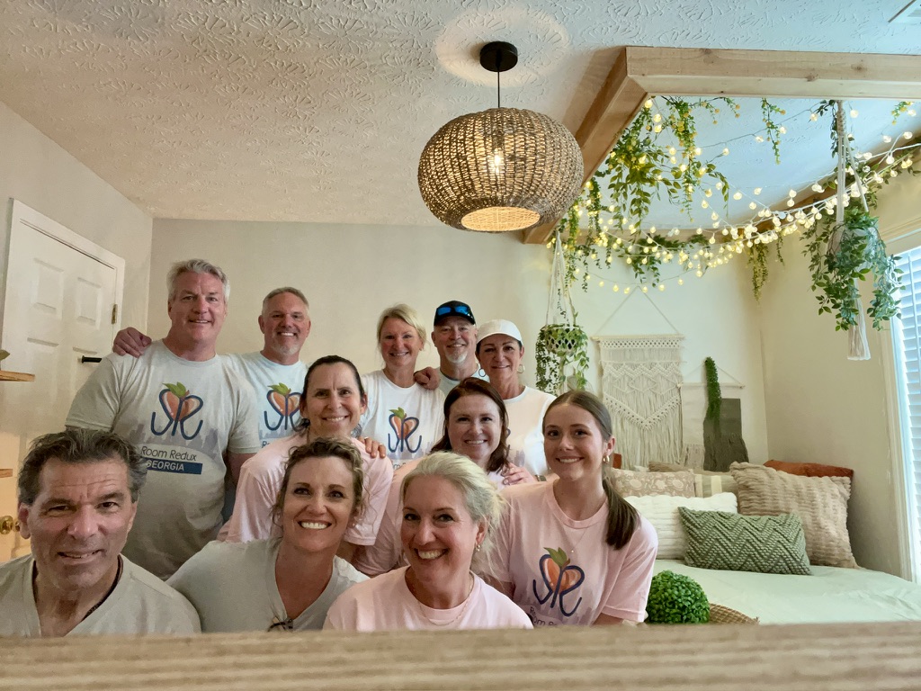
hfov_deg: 73.9
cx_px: 460
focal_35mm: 23
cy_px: 346
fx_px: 612
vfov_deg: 58.9
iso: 400
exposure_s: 1/30
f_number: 2.2
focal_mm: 2.71
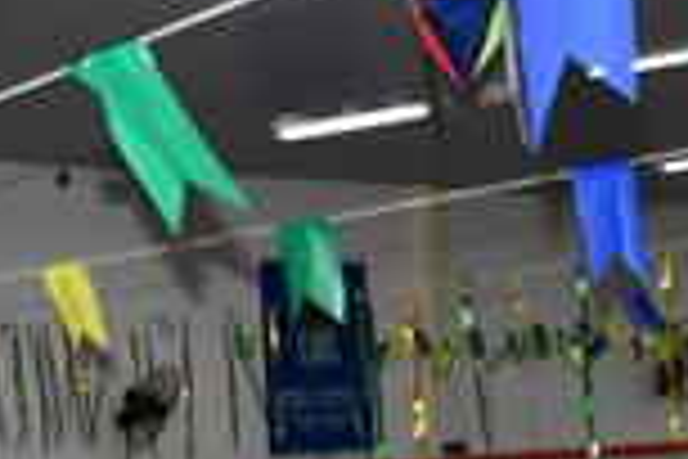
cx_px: 1025
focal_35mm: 113
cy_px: 346
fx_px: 2159
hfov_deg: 16.5
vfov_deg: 12.1
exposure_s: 1/80
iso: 400
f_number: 3.5
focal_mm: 18
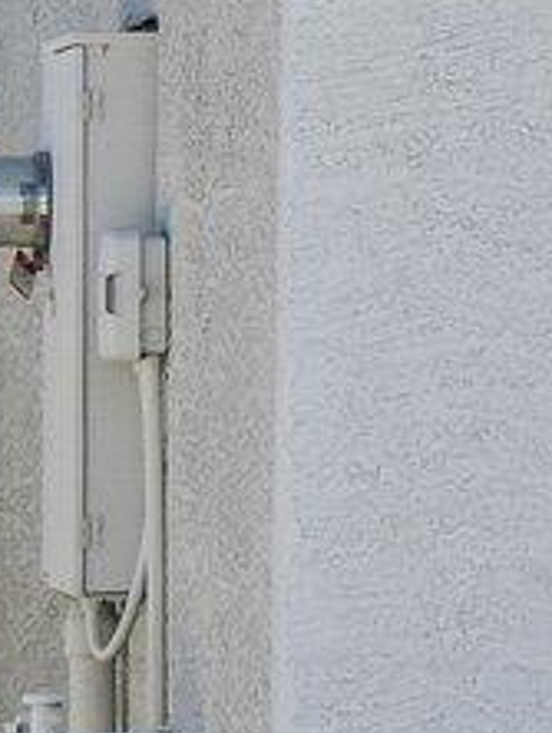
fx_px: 5263
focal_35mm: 248
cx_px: 2806
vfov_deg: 7.9
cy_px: -213
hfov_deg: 4.9
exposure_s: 1/500
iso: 100
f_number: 8
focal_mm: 19
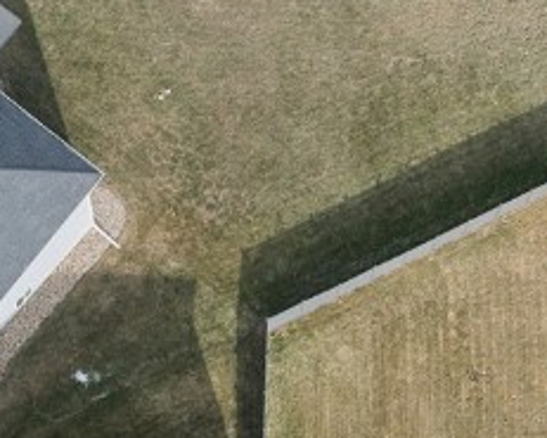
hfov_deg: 18.4
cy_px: 843
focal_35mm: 104
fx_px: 1684
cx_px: 204
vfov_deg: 13.1
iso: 100
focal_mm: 12.3
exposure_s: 1/640
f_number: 2.8
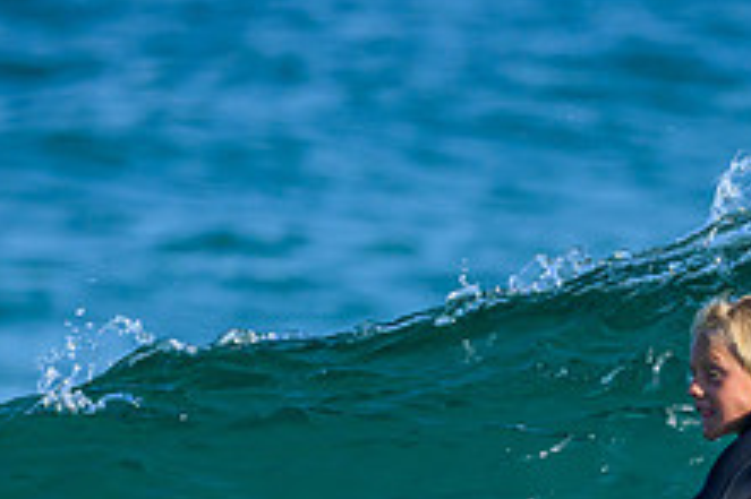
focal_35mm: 2790
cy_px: 558
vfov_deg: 0.5
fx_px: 58157
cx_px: 815
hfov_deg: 0.7
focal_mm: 800
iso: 360
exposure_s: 1/2000
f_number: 6.3
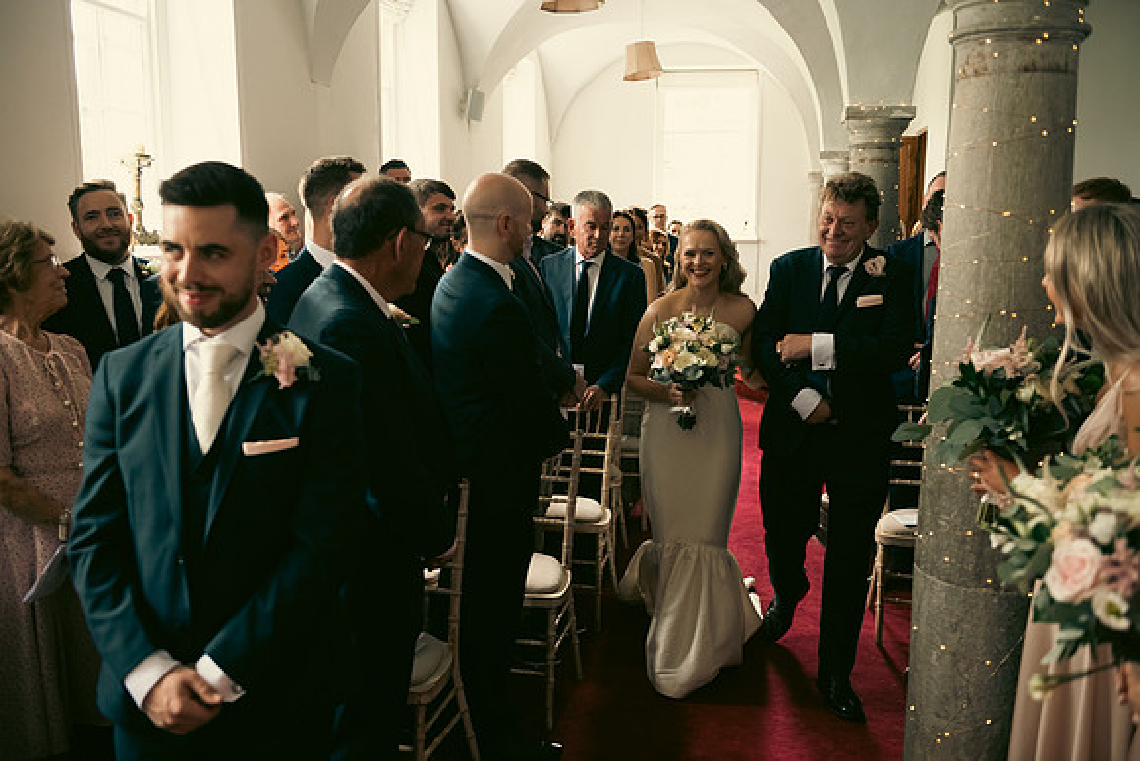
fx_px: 1014
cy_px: 380
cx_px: 570
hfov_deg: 58.7
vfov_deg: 41.1
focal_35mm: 32
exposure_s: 1/160
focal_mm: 32
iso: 800
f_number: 3.5
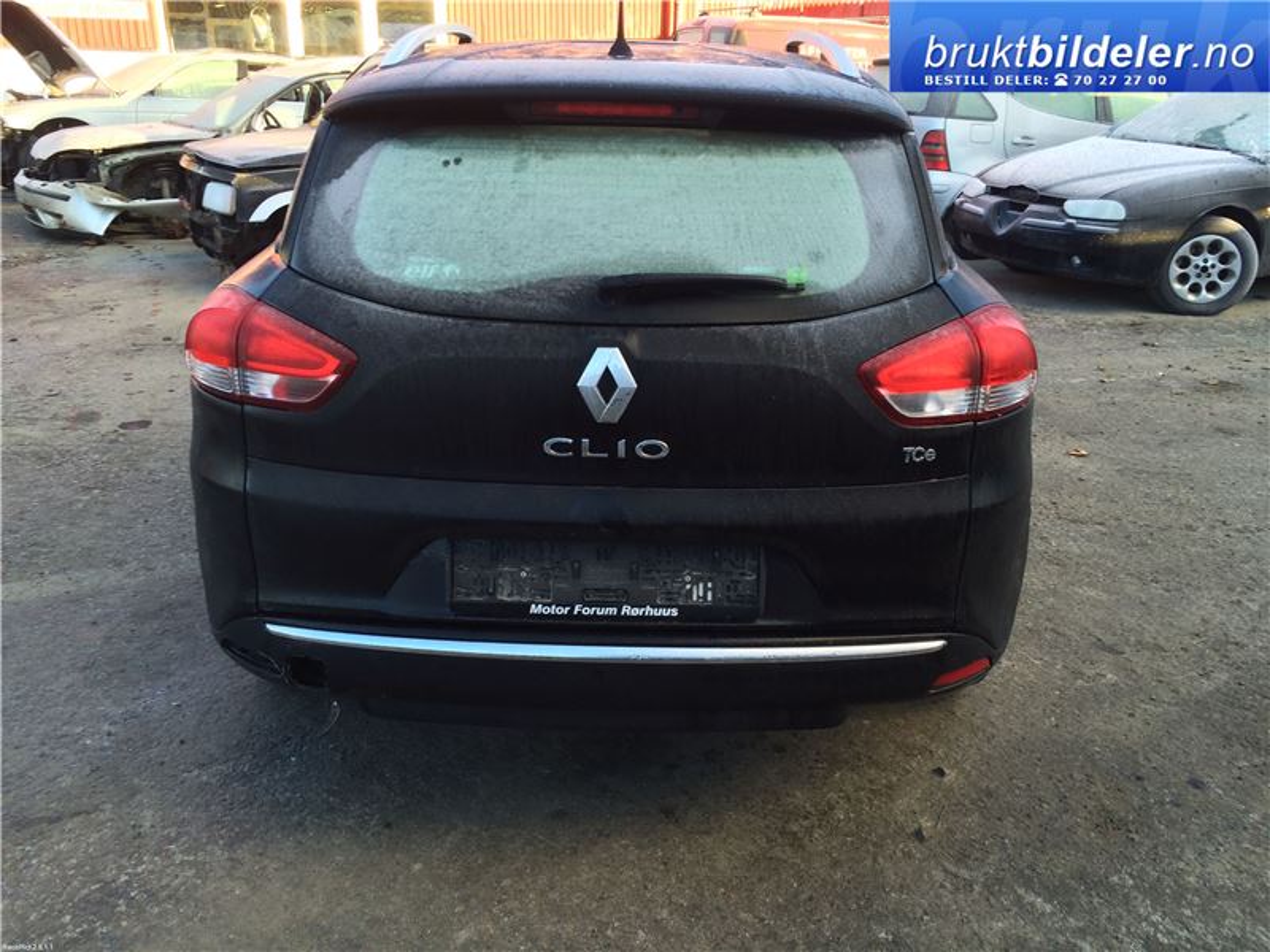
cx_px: 635
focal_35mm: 29
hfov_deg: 61.7
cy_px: 476
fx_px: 1064
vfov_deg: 48.2
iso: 40
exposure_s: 1/120
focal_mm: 4.15
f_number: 2.2
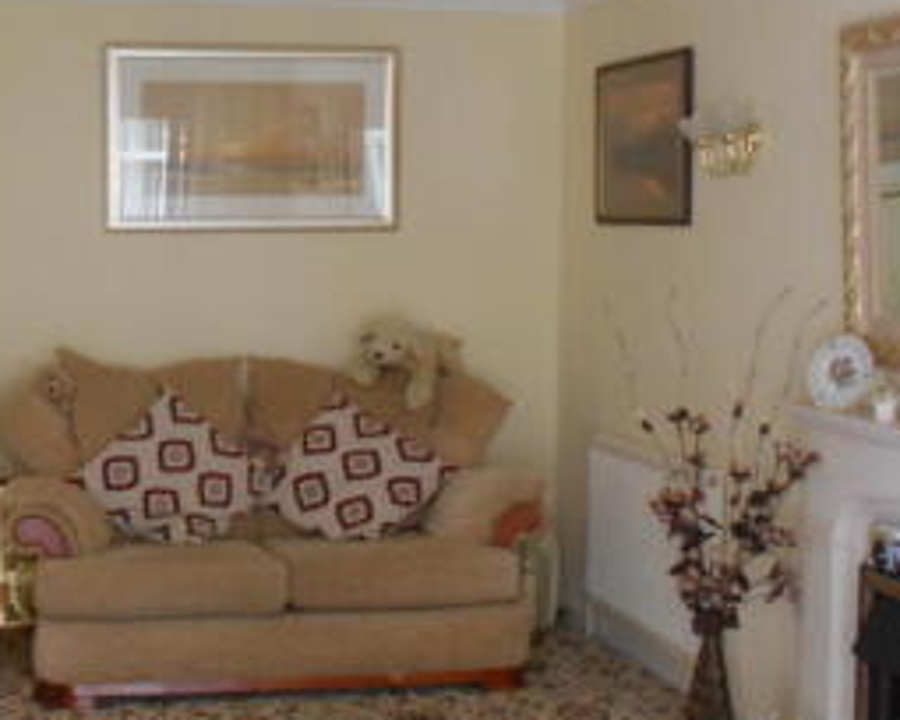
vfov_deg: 26.2
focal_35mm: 58
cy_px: 302
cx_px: 203
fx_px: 1545
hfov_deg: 31.8
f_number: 3.2
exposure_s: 1/30
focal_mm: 4.6
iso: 320
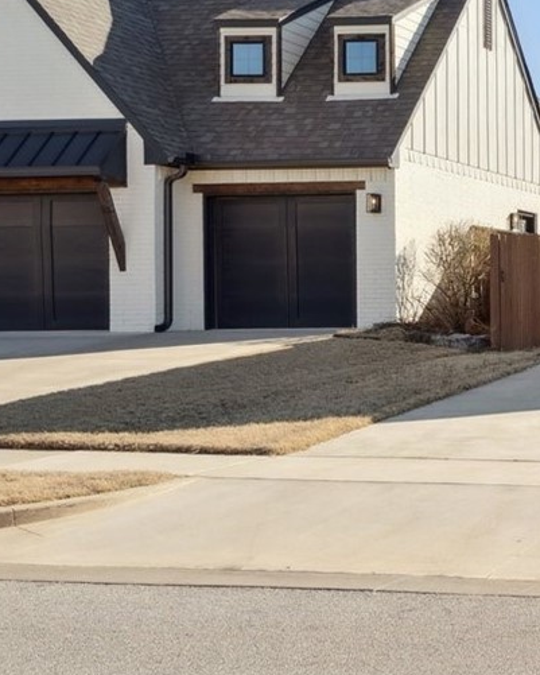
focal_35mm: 64
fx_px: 1272
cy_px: 311
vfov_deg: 29.7
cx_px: 990
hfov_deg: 18.4
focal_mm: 16.7
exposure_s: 1/640
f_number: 6.3
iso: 200
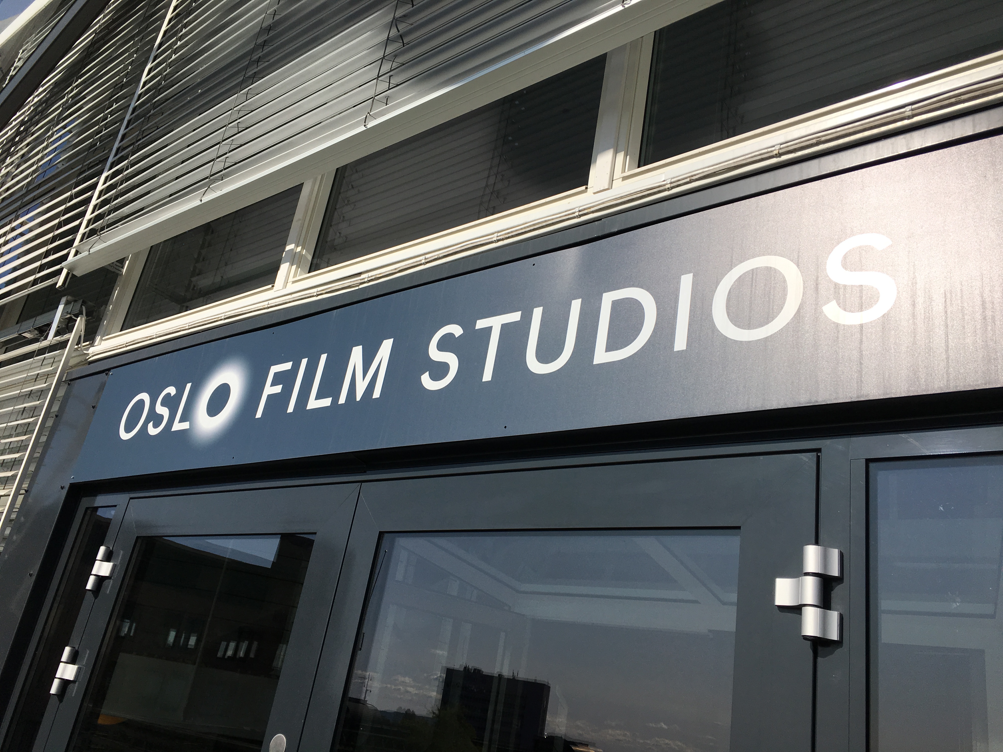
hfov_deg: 61.7
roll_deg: -9.6
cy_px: 376
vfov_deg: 48.2
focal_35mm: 29
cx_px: 502
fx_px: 840
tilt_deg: +22.1
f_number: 2.2
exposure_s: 1/3344
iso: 25
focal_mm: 4.15
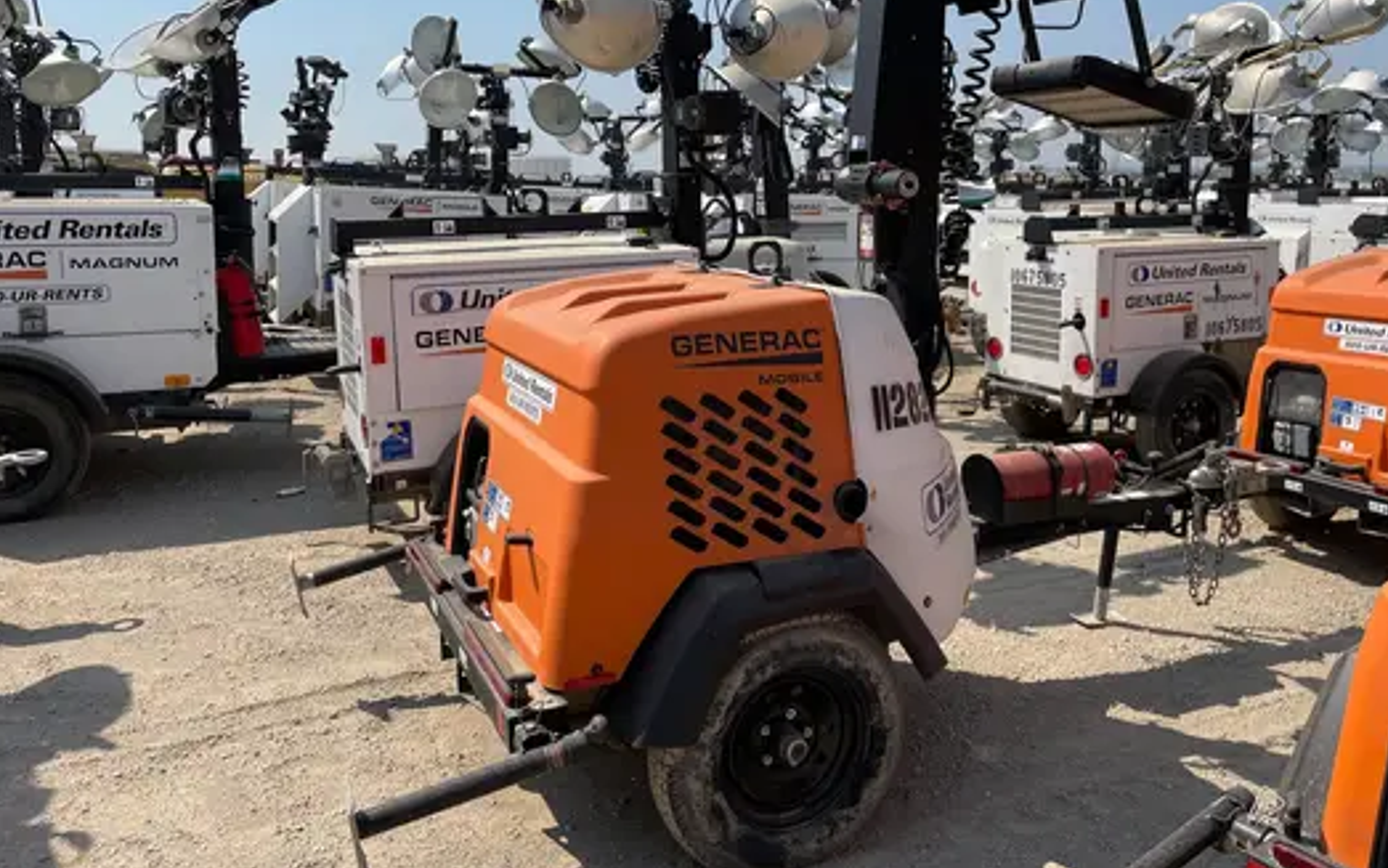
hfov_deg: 64.6
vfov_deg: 42.8
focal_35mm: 29
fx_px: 1097
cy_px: 328
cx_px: 725
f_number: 1.6
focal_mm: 4.2
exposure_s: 1/5814
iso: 50
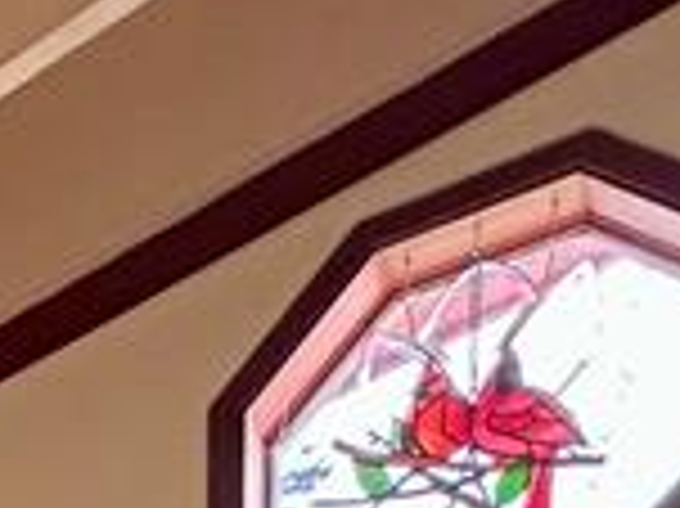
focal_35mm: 95
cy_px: 1537
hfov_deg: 15.0
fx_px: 1865
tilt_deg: -1.2
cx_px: -838
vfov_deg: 10.6
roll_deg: -0.7
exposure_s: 1/99
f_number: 2.2
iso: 100
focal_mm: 2.22
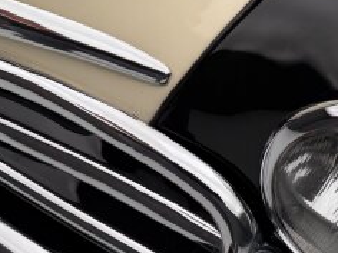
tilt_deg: -41.0
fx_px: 635
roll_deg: -1.7
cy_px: -19
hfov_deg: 26.9
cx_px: -52
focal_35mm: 65
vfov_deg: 21.5
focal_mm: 6.76
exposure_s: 1/99
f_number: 1.78
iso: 80
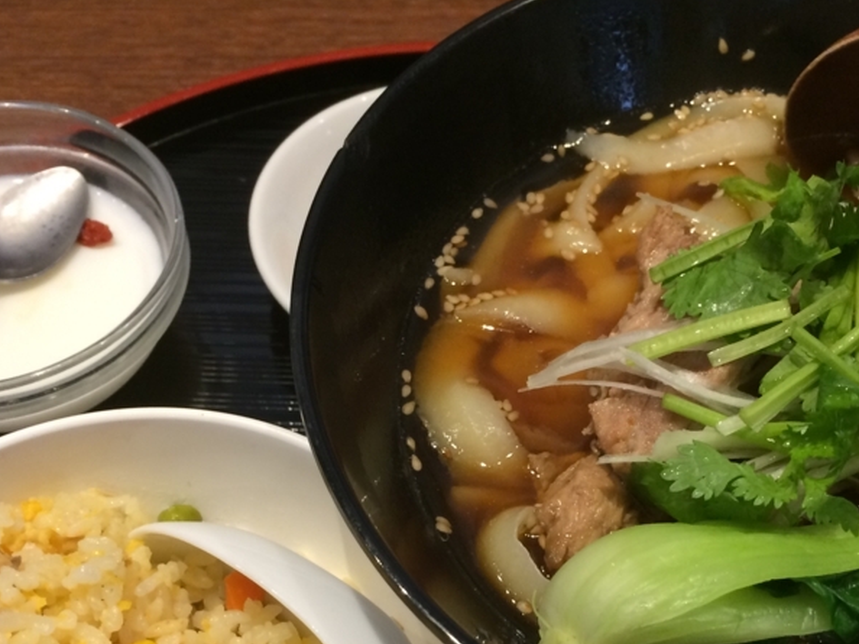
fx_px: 1240
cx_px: 505
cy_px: 546
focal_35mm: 50
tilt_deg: -59.2
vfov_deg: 28.3
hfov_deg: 38.1
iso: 125
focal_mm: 4.15
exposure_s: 1/30
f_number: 2.2
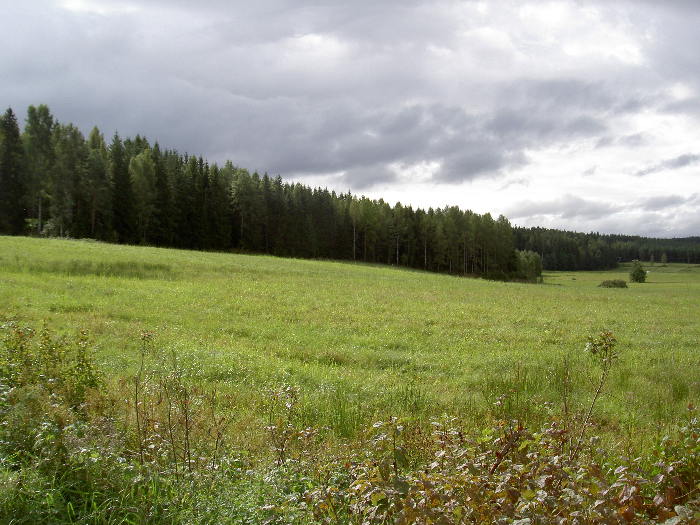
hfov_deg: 47.9
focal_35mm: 39
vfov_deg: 36.8
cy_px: 262
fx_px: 789
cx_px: 350
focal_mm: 8
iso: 50
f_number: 4.7
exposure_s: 1/320
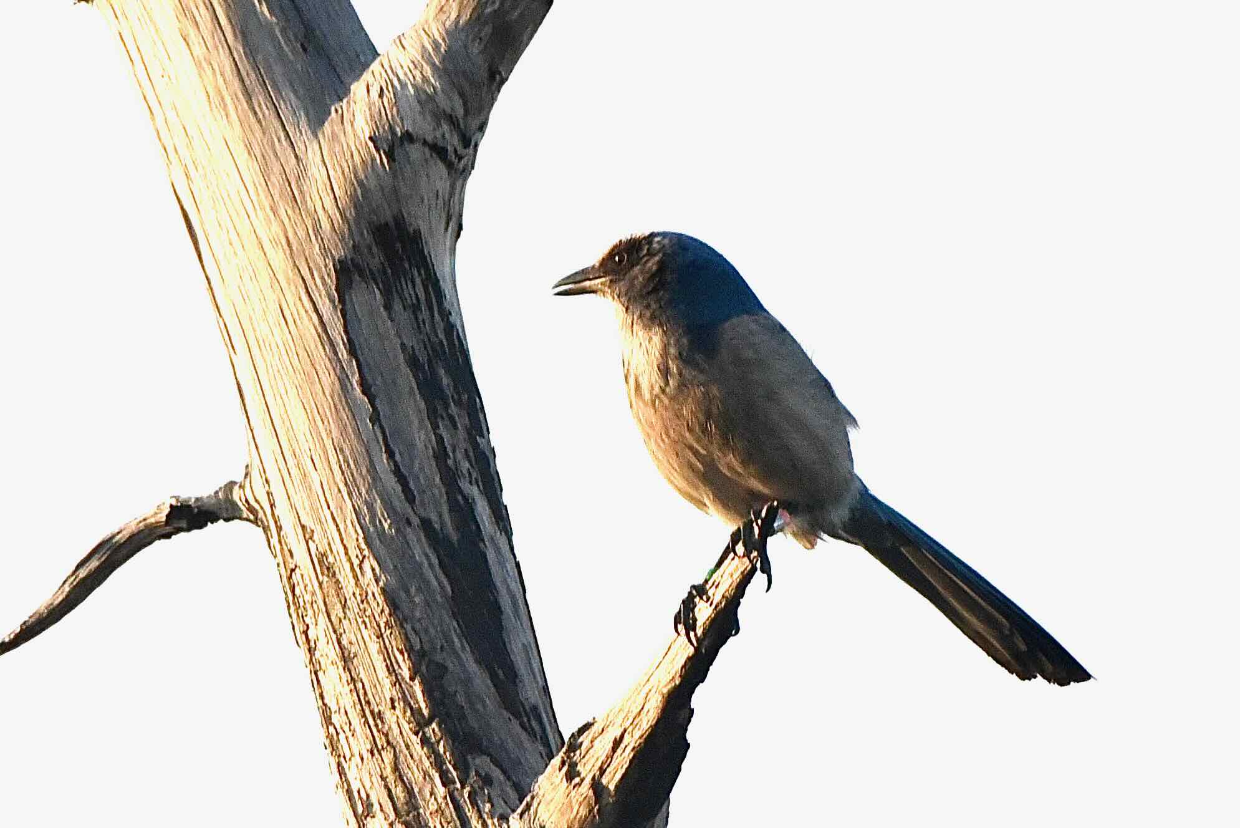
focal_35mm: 600
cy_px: 414
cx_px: 620
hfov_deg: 3.4
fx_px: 20675
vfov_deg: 2.3
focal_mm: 600
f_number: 14
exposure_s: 1/800
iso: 2500
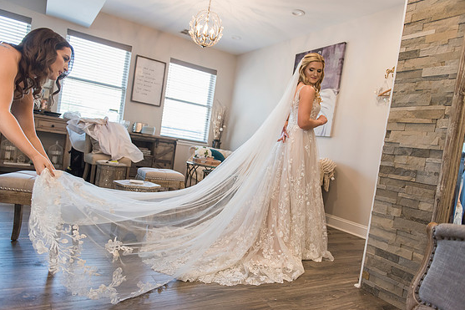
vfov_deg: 51.2
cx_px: 231
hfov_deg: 71.5
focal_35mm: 25
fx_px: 323
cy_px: 161
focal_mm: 24
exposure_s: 1/400
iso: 1000
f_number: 2.8
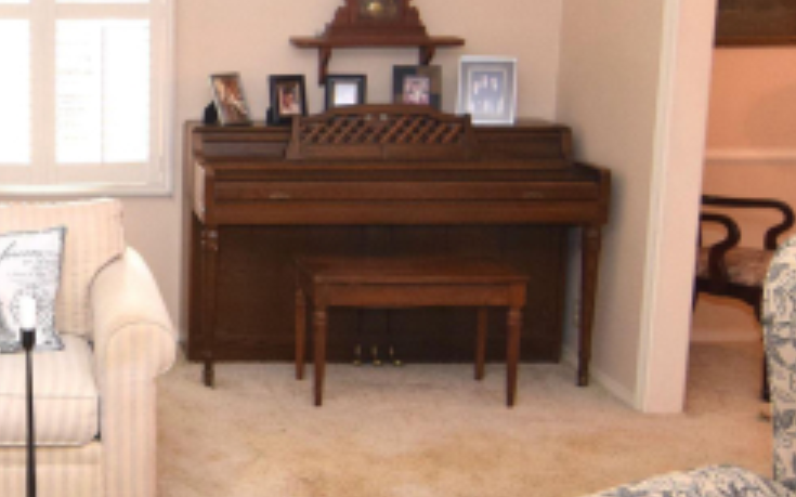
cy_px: 172
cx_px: 13
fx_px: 1118
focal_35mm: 52
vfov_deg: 25.0
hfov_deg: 35.7
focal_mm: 11
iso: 800
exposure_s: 1/60
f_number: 3.2
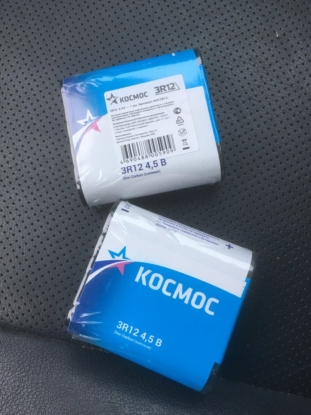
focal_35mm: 32
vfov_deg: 56.8
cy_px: 213
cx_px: 148
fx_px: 383
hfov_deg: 44.1
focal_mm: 4.15
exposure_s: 1/33
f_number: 2.2
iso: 25
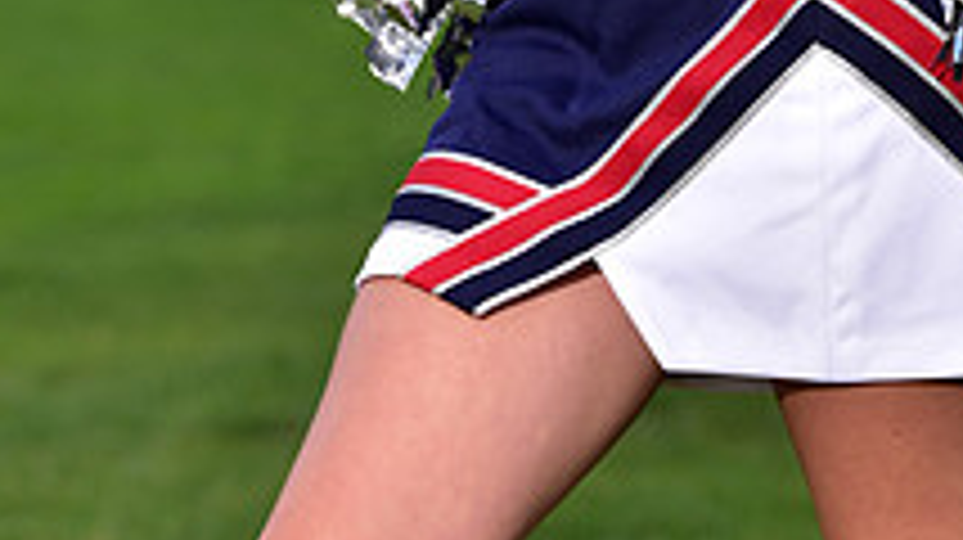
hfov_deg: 5.8
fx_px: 9415
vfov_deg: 3.3
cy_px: -621
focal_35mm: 369
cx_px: 857
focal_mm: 130
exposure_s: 1/250
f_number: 5.6
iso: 200
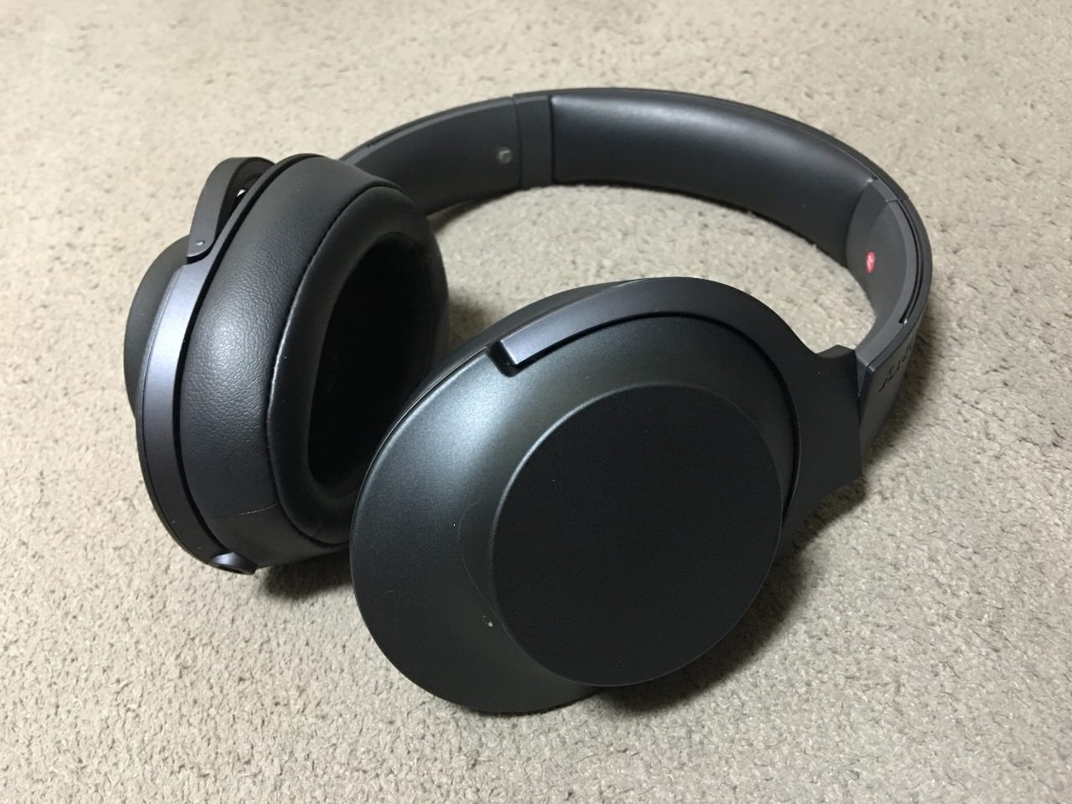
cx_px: 536
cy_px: 402
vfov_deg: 48.2
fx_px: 898
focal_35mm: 29
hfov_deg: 61.7
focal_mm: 4.15
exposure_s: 1/4
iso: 160
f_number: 2.2
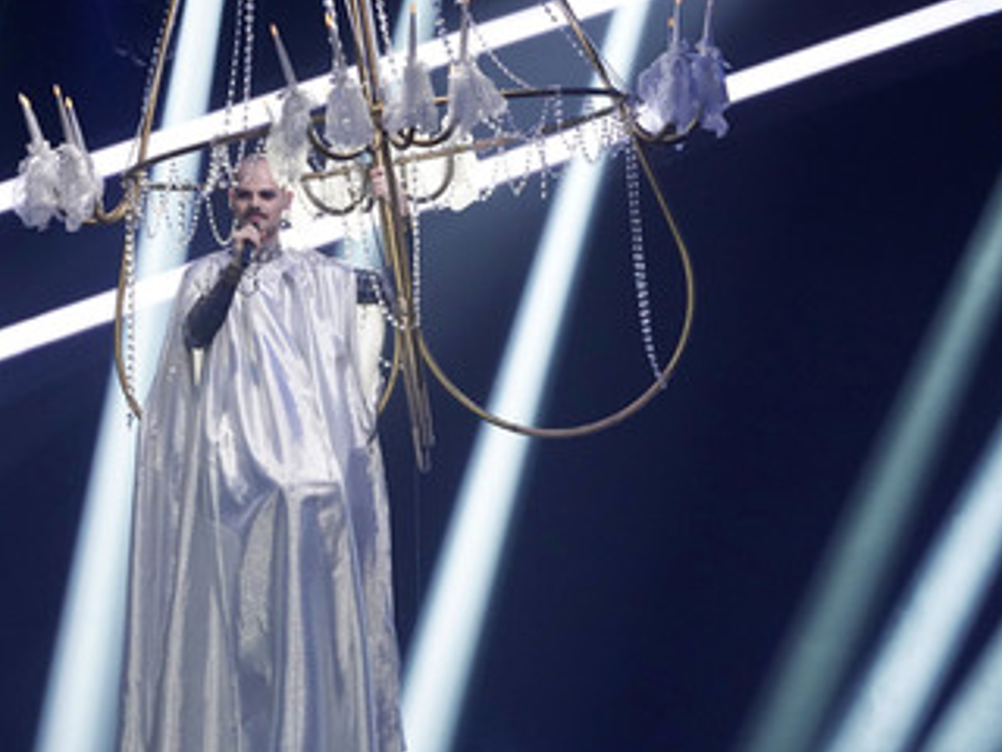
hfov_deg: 5.7
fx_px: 10073
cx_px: 371
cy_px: 454
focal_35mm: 348
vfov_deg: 4.3
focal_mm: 257
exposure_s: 1/160
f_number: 5.6
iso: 5000
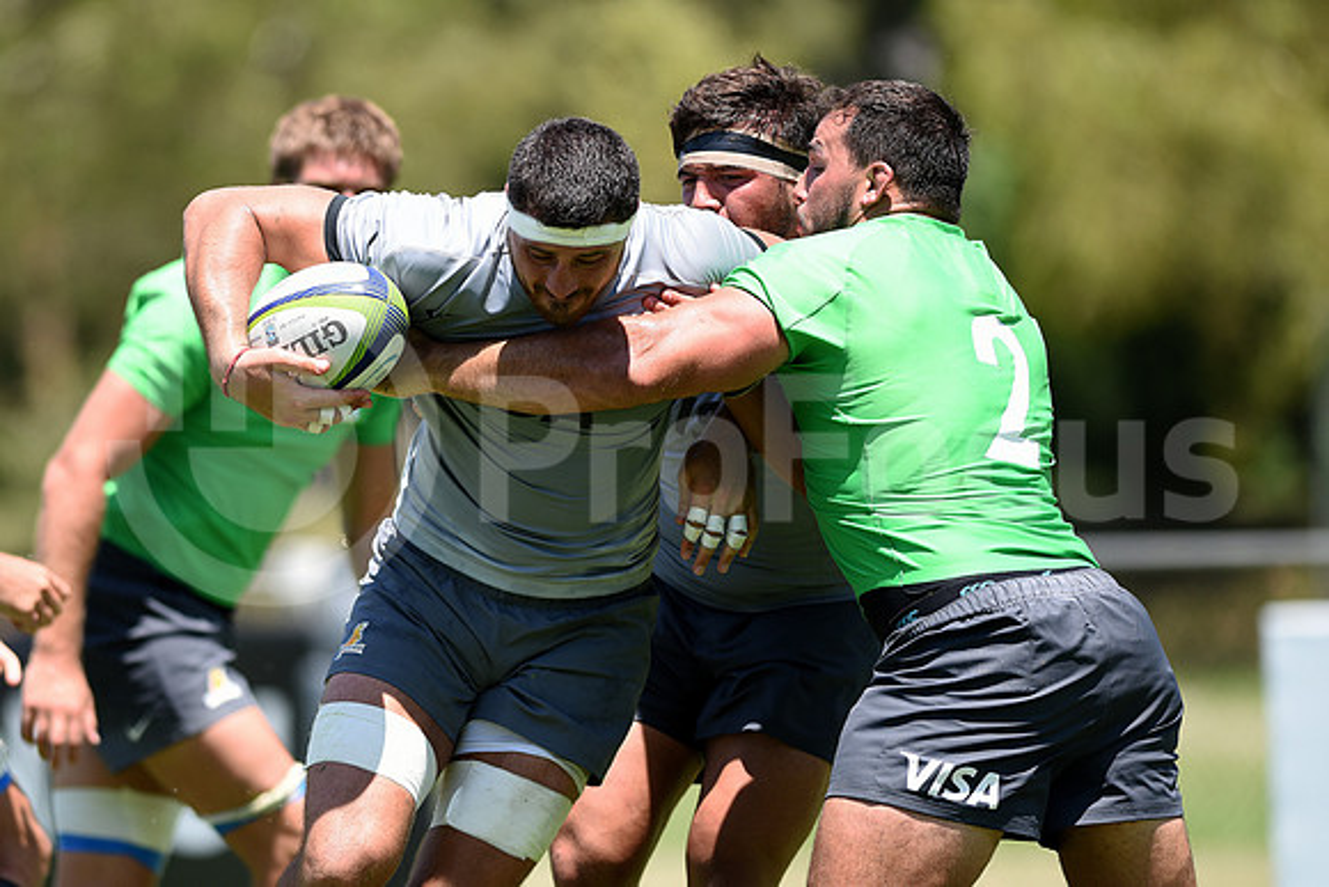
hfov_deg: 6.9
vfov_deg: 4.6
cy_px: 444
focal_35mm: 300
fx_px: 11077
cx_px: 664
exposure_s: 1/1600
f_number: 2.8
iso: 200
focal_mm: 300
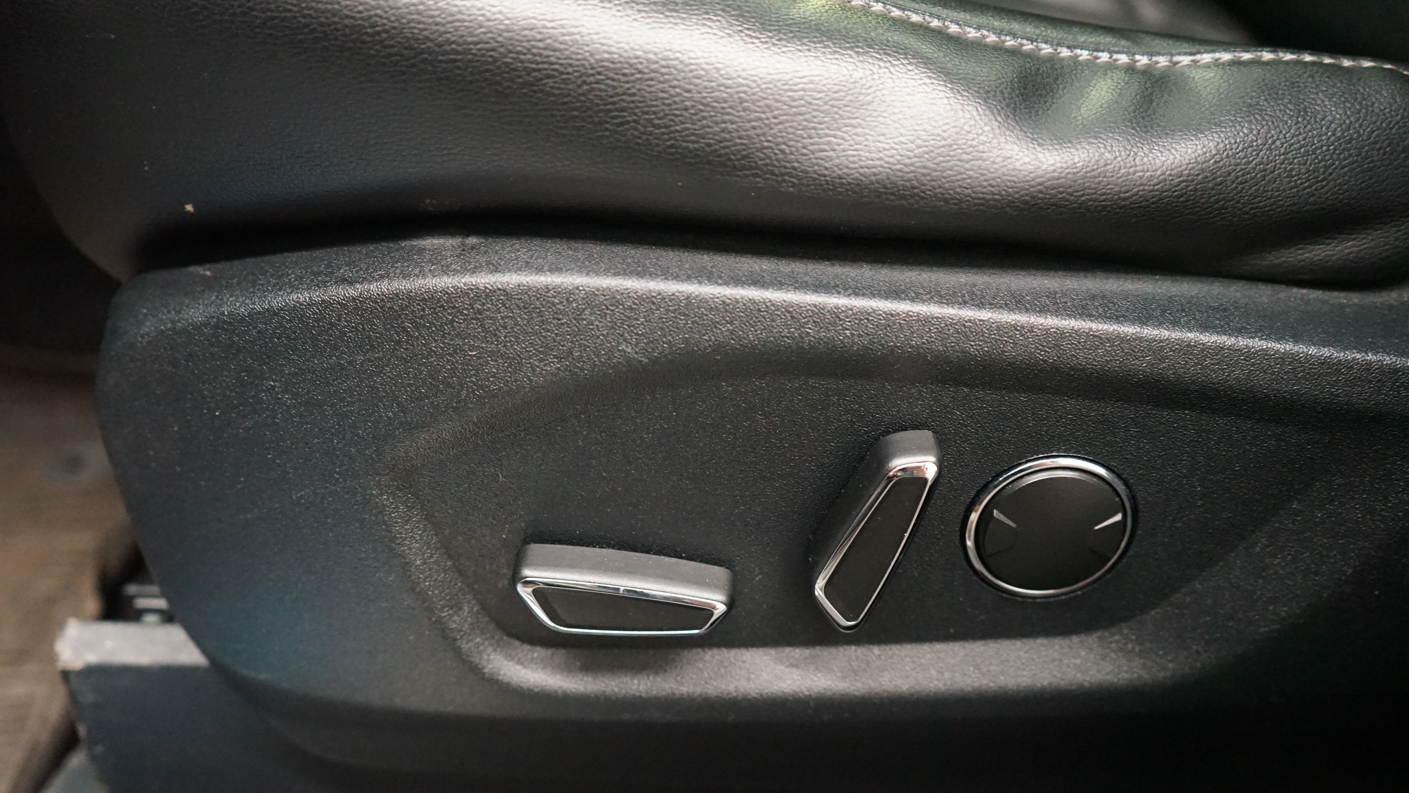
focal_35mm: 30
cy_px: 469
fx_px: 1121
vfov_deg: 38.8
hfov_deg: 64.3
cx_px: 696
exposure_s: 1/40
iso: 6400
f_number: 3.5
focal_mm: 28
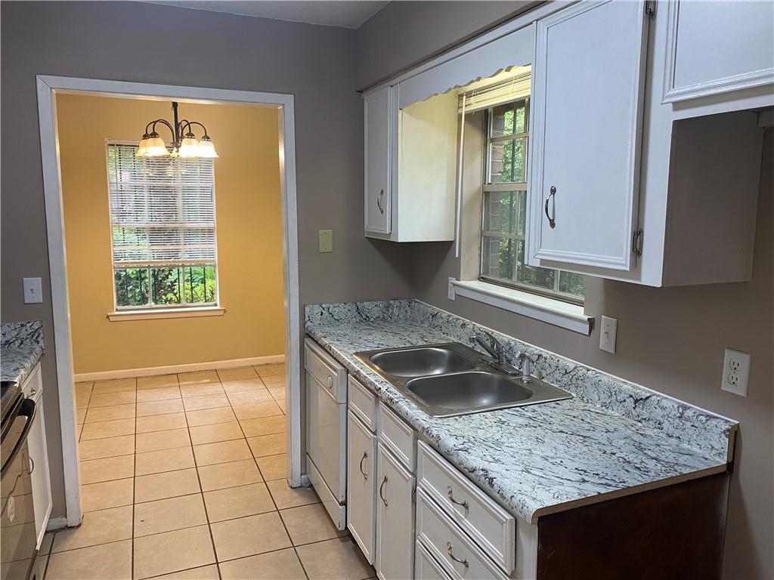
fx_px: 581
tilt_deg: -8.4
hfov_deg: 67.3
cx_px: 387
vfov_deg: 53.1
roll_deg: -1.4
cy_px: 290
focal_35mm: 26
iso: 80
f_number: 1.8
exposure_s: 1/60
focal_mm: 4.25
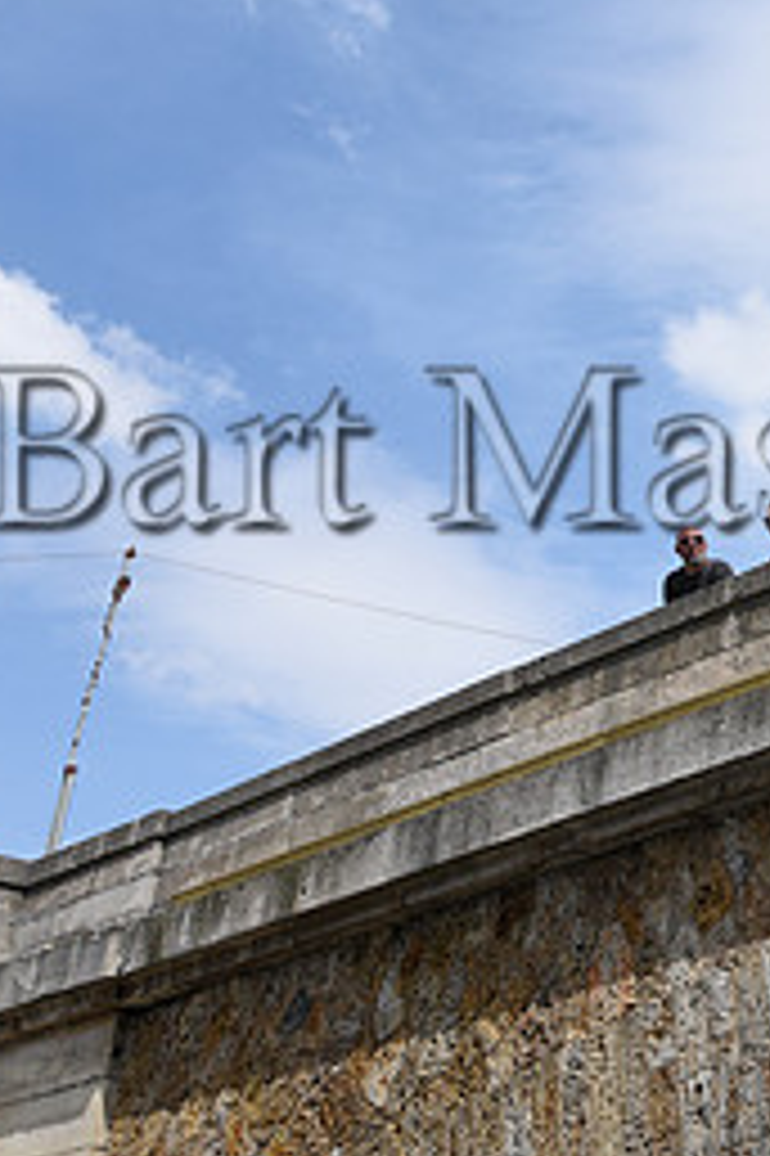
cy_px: 470
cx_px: 1202
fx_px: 2249
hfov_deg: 17.2
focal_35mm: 70
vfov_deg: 28.8
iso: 90
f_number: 11
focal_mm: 31
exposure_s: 1/125
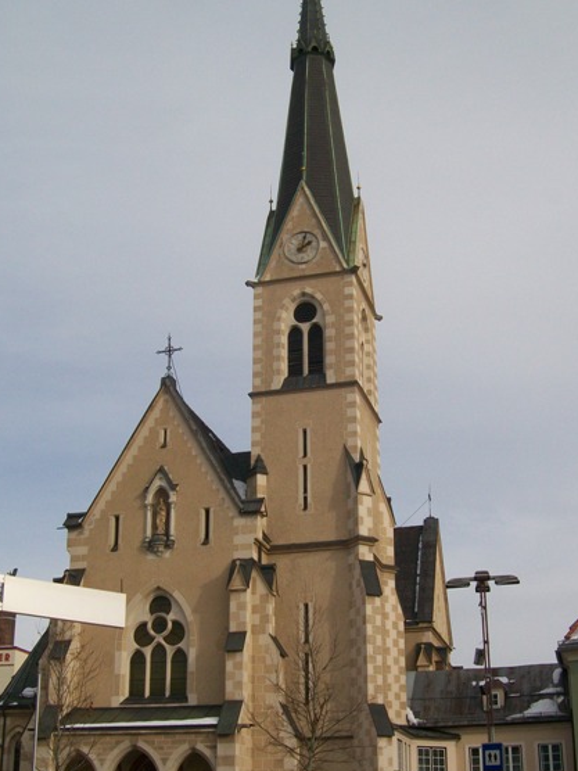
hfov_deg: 30.9
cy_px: 410
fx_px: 1046
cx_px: 317
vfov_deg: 40.4
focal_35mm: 47
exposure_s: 1/500
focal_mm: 6.1
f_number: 4.9
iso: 64
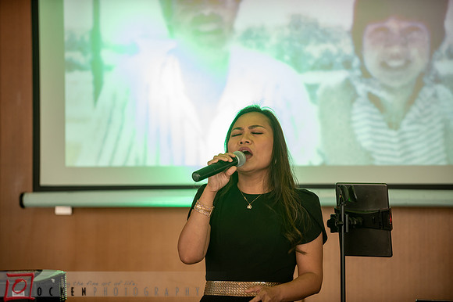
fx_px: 2518
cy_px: 151
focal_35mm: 200
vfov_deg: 6.9
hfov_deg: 10.3
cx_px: 226
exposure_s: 1/200
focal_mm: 200
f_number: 2.8
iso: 800
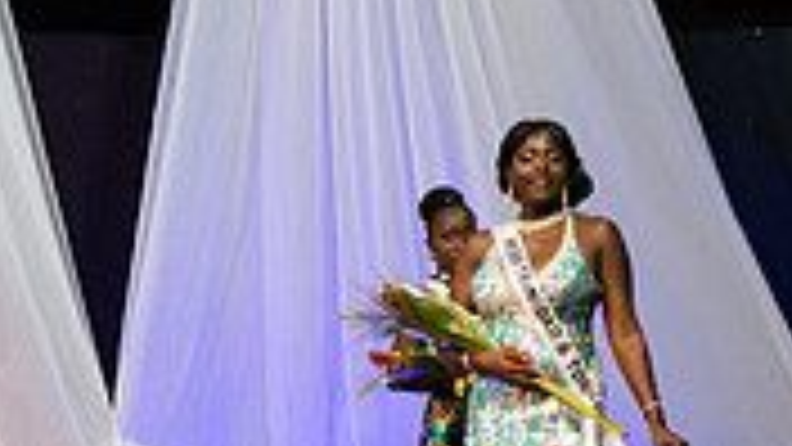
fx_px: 4515
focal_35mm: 215
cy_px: 332
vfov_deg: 5.6
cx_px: -452
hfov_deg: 9.7
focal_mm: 62
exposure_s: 1/160
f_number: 5
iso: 4000
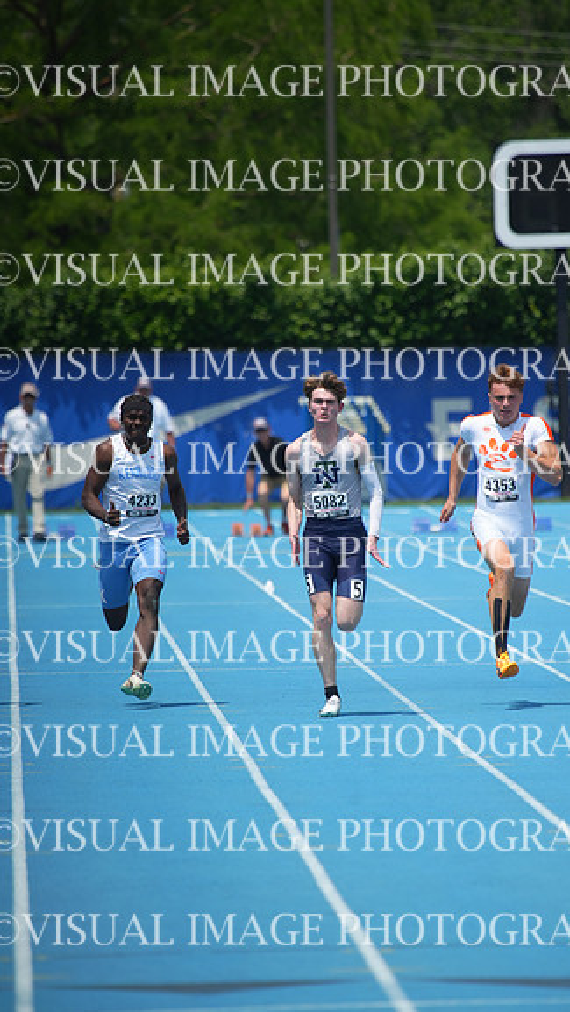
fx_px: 11301
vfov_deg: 5.1
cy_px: 505
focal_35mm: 421
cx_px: 325
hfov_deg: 2.9
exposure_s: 1/2500
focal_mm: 400
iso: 400
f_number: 5.6
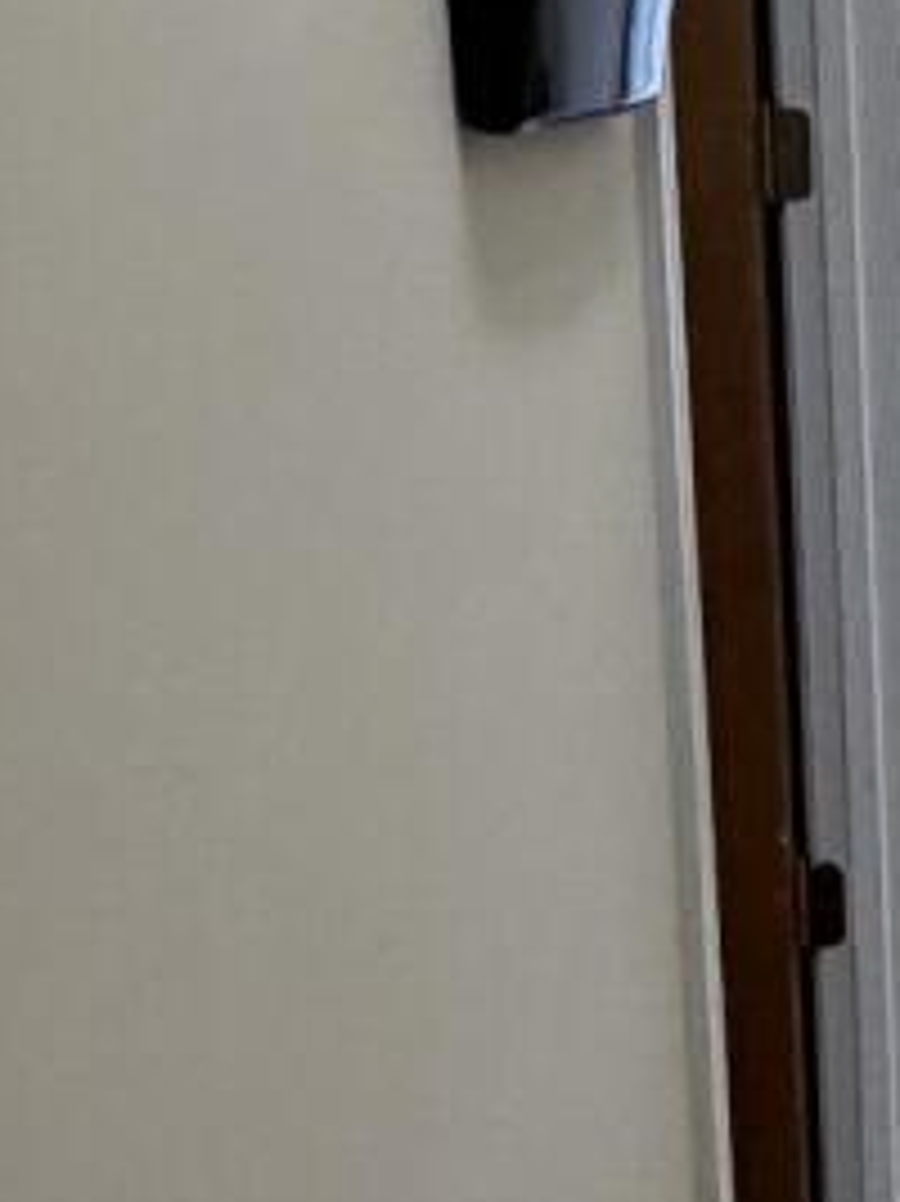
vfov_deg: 18.7
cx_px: 1161
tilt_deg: -11.7
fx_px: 3643
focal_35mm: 105
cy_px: 729
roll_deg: -0.2
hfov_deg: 13.6
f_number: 2.2
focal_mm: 2.22
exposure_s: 1/120
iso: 125
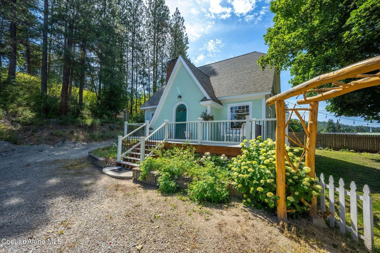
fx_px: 148
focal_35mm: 14
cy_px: 126
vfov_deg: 81.2
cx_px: 190
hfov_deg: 104.2
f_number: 11
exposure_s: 1/200
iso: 320
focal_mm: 14
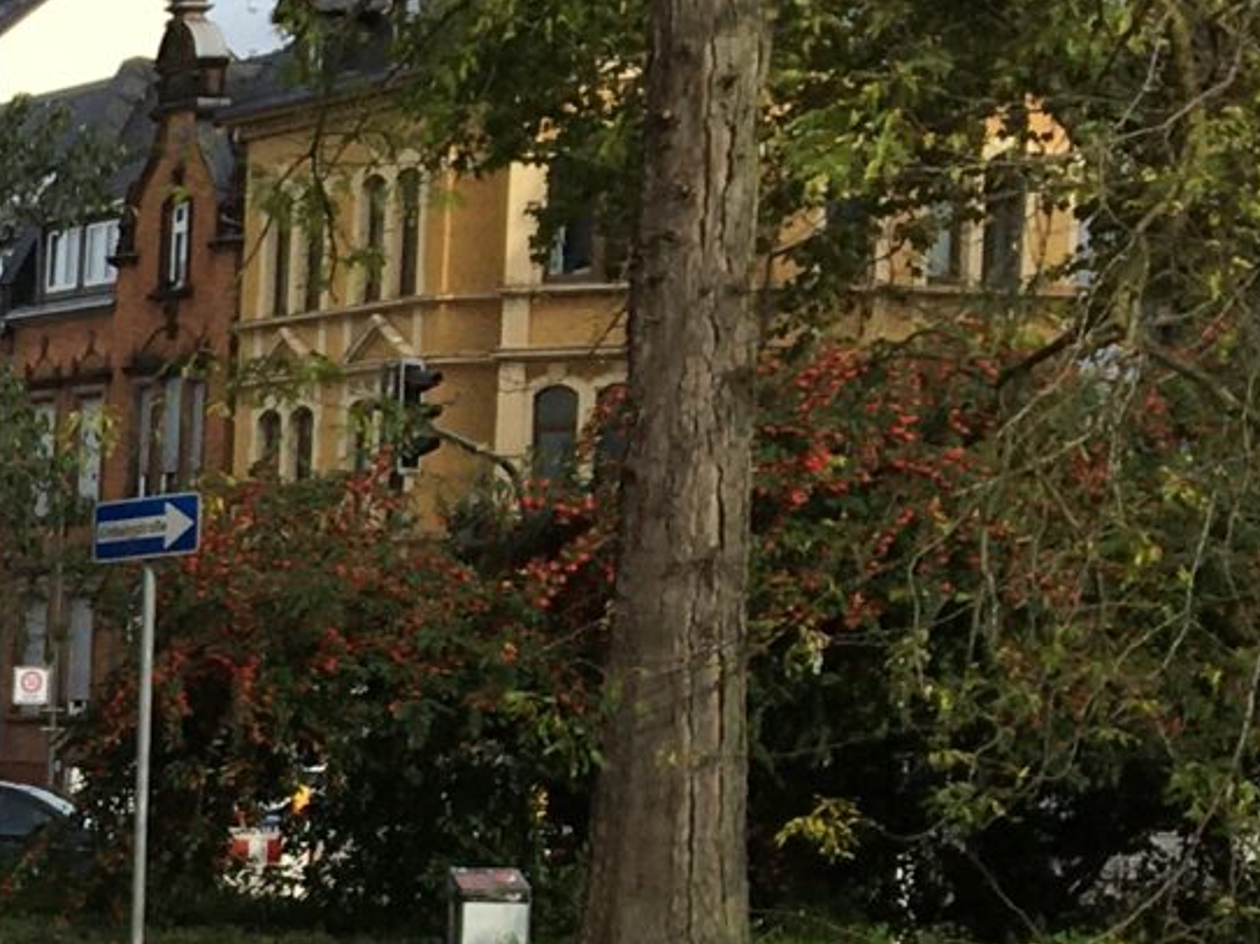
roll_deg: -0.2
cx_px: -1476
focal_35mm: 137
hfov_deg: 12.3
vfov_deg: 10.6
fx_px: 4985
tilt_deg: -6.5
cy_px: 1223
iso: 25
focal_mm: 4.15
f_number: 2.2
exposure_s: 1/1068
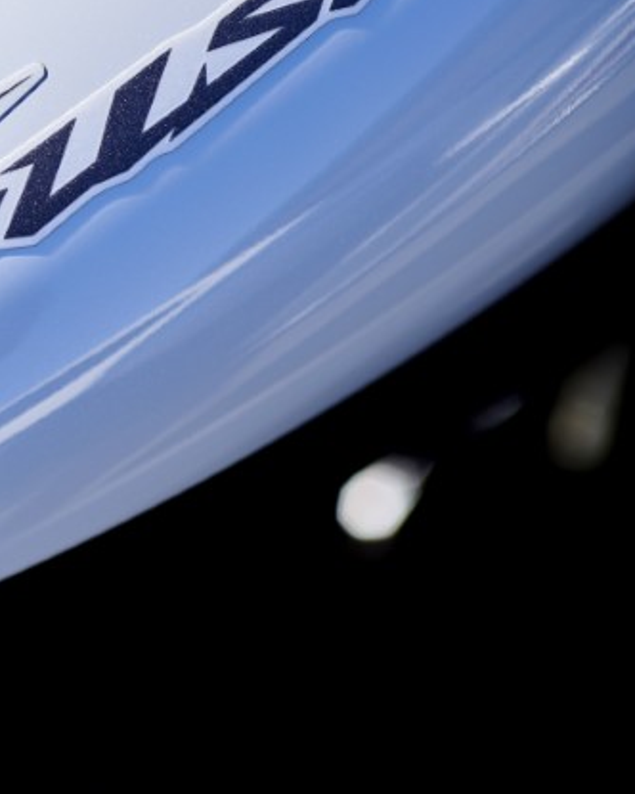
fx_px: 2866
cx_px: -212
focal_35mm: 122
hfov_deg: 12.2
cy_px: 285
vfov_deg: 15.7
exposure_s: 1/640
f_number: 5
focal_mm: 60
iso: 100
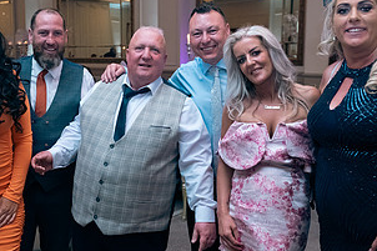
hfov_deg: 39.1
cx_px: 121
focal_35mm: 50
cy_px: 135
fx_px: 523
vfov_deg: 27.0
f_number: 3.5
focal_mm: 26
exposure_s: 1/160
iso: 1000
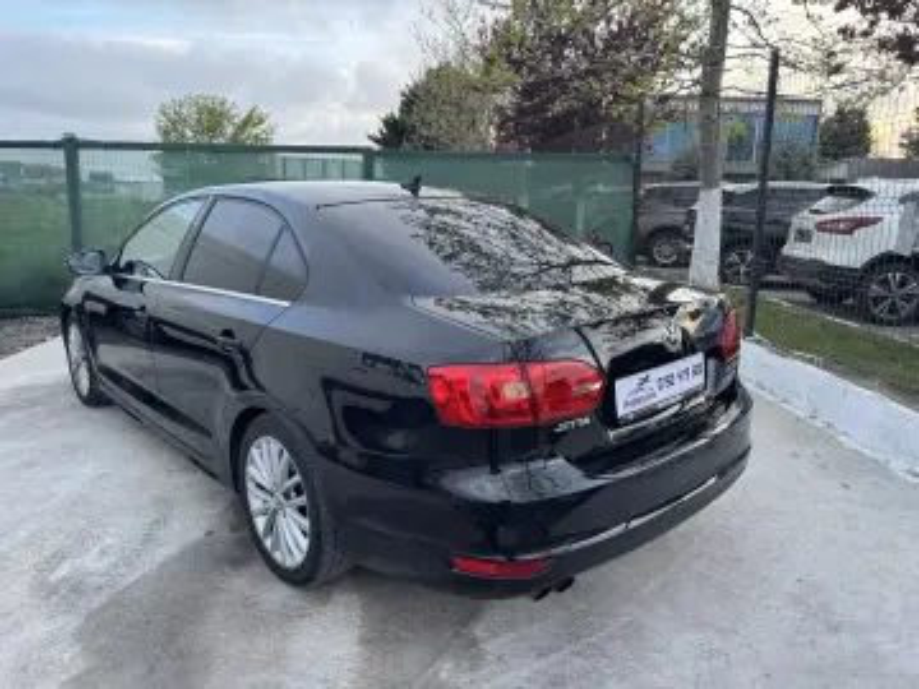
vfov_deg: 56.8
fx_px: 637
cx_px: 460
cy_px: 344
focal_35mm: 24
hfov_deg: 71.6
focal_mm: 6.76
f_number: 1.78
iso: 200
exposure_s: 1/109
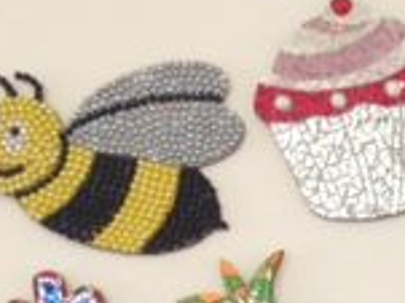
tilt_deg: -0.5
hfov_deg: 13.2
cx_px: 628
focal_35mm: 140
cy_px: 603
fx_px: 1637
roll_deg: -4.6
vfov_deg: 9.8
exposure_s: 1/20
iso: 64
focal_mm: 4.12
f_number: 2.4
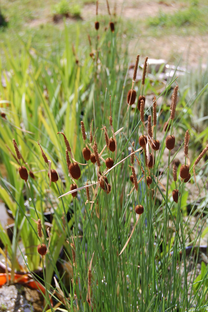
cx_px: 104
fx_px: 521
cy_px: 156
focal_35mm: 60
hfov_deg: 22.6
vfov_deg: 33.4
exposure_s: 1/250
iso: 200
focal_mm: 40
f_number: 8
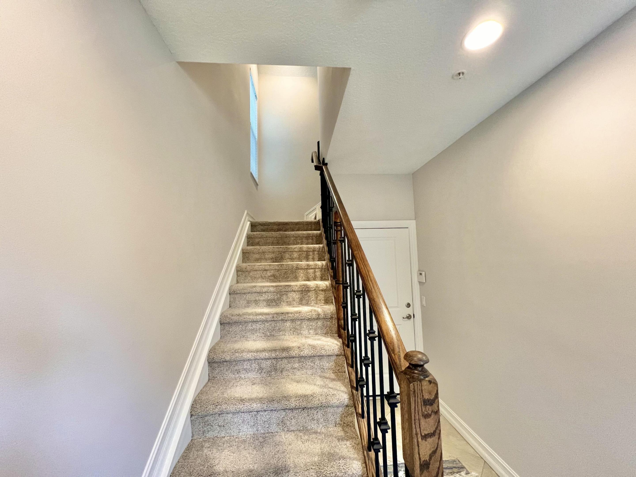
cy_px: 238
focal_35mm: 13
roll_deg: +2.1
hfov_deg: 106.2
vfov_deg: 89.9
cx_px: 318
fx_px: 239
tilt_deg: +4.4
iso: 200
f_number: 1.8
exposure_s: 1/60
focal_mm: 1.57
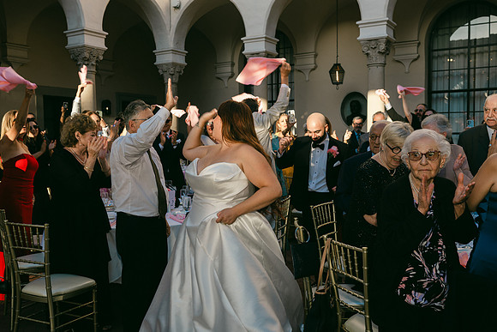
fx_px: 483
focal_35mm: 35
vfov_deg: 37.9
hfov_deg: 54.4
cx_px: 248
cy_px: 166
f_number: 4.5
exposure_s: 1/125
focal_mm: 35
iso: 64
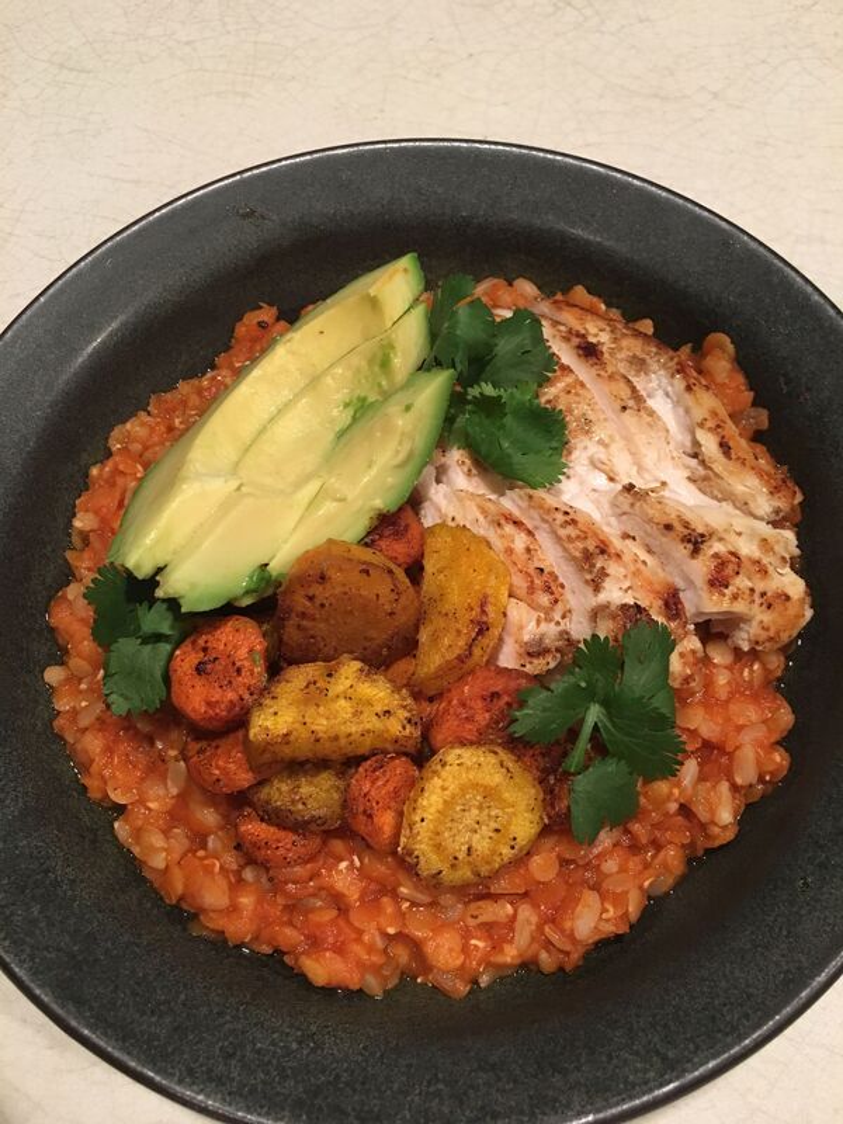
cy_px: 562
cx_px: 422
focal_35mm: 29
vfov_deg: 61.7
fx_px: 942
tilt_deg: -67.4
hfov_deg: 48.2
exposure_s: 1/30
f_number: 2.2
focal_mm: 4.15
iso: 160
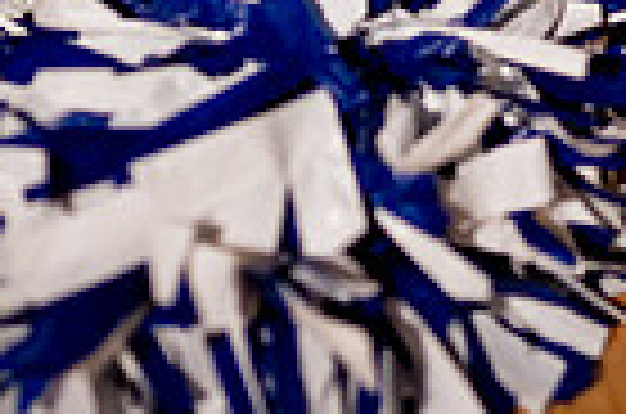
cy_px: -531
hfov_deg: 24.9
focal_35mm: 78
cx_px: 610
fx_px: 1353
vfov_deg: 13.5
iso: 100
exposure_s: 1/800
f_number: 1.4
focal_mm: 24
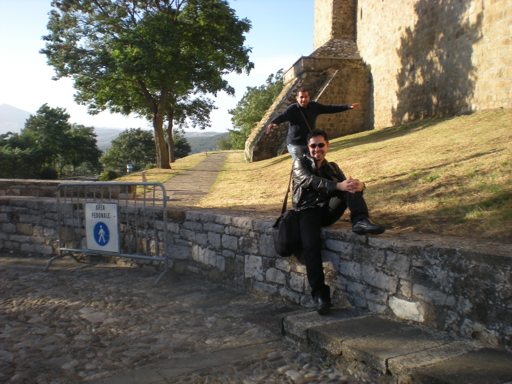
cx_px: 256
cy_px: 192
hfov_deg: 49.0
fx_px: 562
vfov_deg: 37.7
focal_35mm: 38
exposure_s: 1/172
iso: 64
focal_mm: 6.3
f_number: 4.6
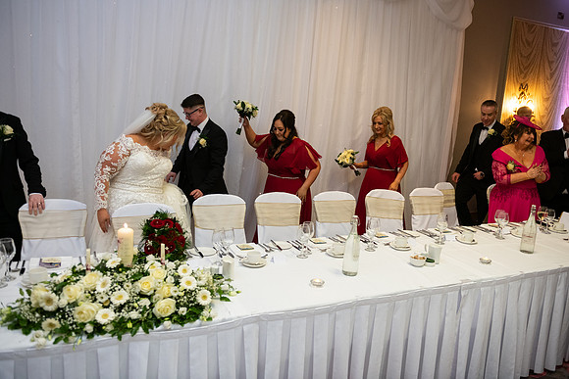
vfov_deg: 45.0
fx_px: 458
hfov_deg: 63.6
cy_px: 190
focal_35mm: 29
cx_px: 284
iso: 800
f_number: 3.5
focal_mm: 29
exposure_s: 1/160
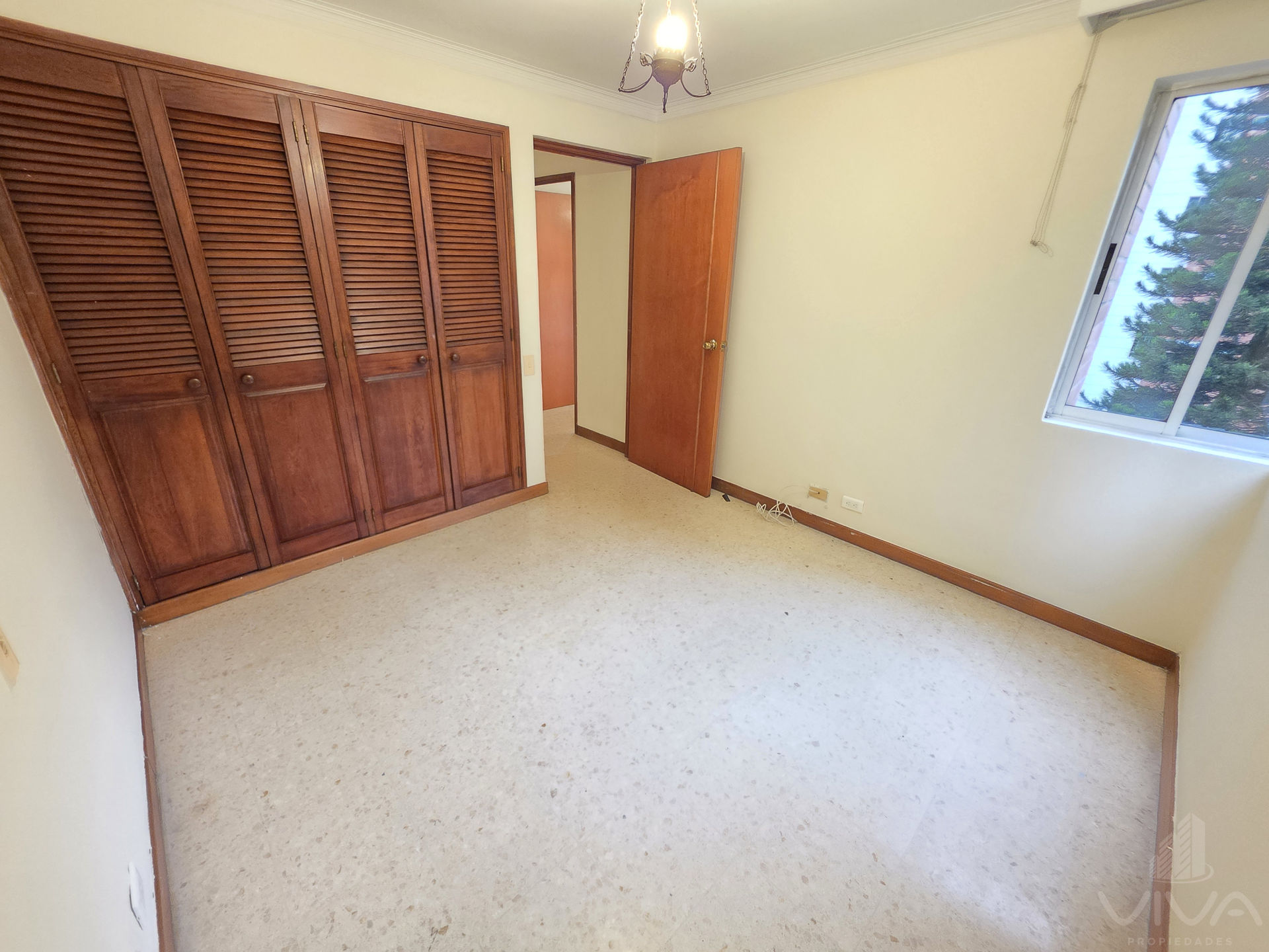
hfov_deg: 106.2
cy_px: 476
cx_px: 634
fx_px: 477
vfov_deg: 89.9
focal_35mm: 13
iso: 1250
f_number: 1.9
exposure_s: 1/60
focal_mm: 2.2
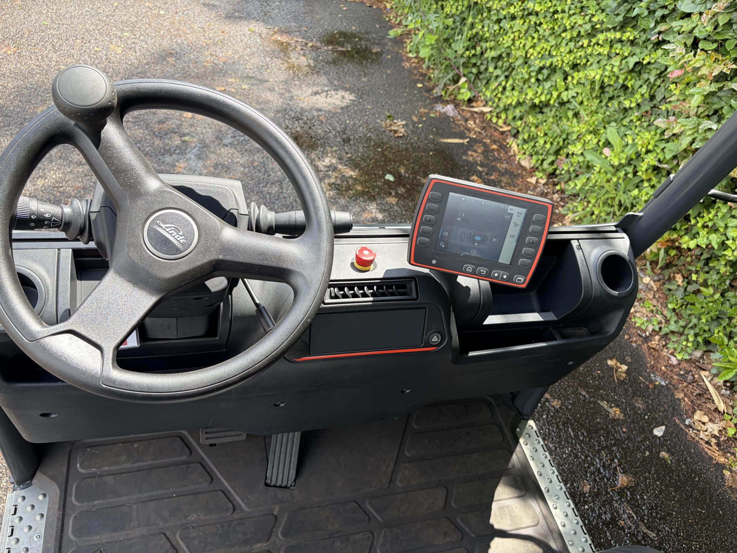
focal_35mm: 26
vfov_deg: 53.1
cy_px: 276
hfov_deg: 67.3
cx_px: 368
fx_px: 554
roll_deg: -9.8
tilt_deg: -40.0
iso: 50
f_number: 1.6
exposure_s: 1/377
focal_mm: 5.96
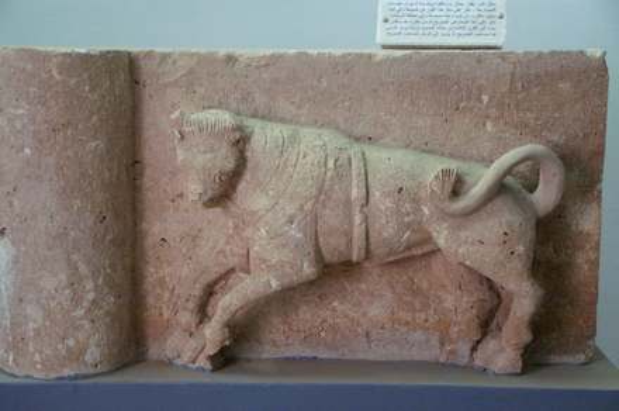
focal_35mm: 60
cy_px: 206
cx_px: 310
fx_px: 1030
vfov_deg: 22.6
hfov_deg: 33.4
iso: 3200
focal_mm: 40
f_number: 4.5
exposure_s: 1/25
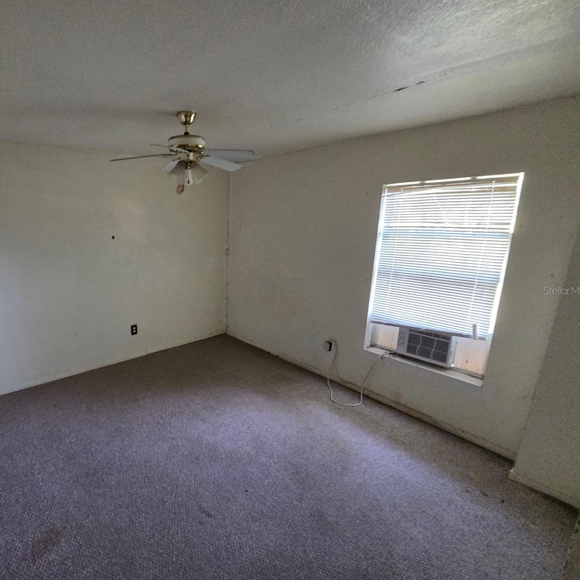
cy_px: 290
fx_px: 303
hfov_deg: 84.0
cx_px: 187
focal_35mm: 16
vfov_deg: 87.4
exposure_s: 1/60
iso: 1000
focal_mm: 2.2
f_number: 2.2
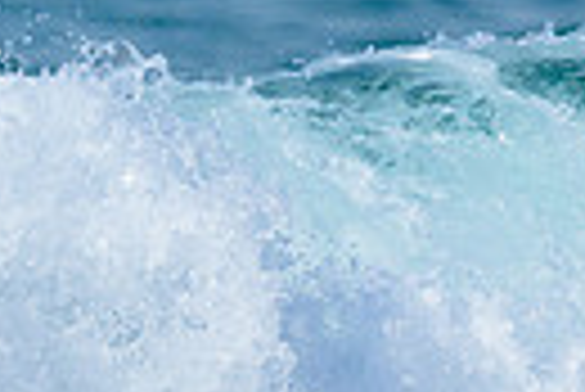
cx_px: -273
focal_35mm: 4904
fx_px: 79778
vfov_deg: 0.3
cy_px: 436
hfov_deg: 0.4
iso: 220
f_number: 6.3
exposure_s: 1/2000
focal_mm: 800
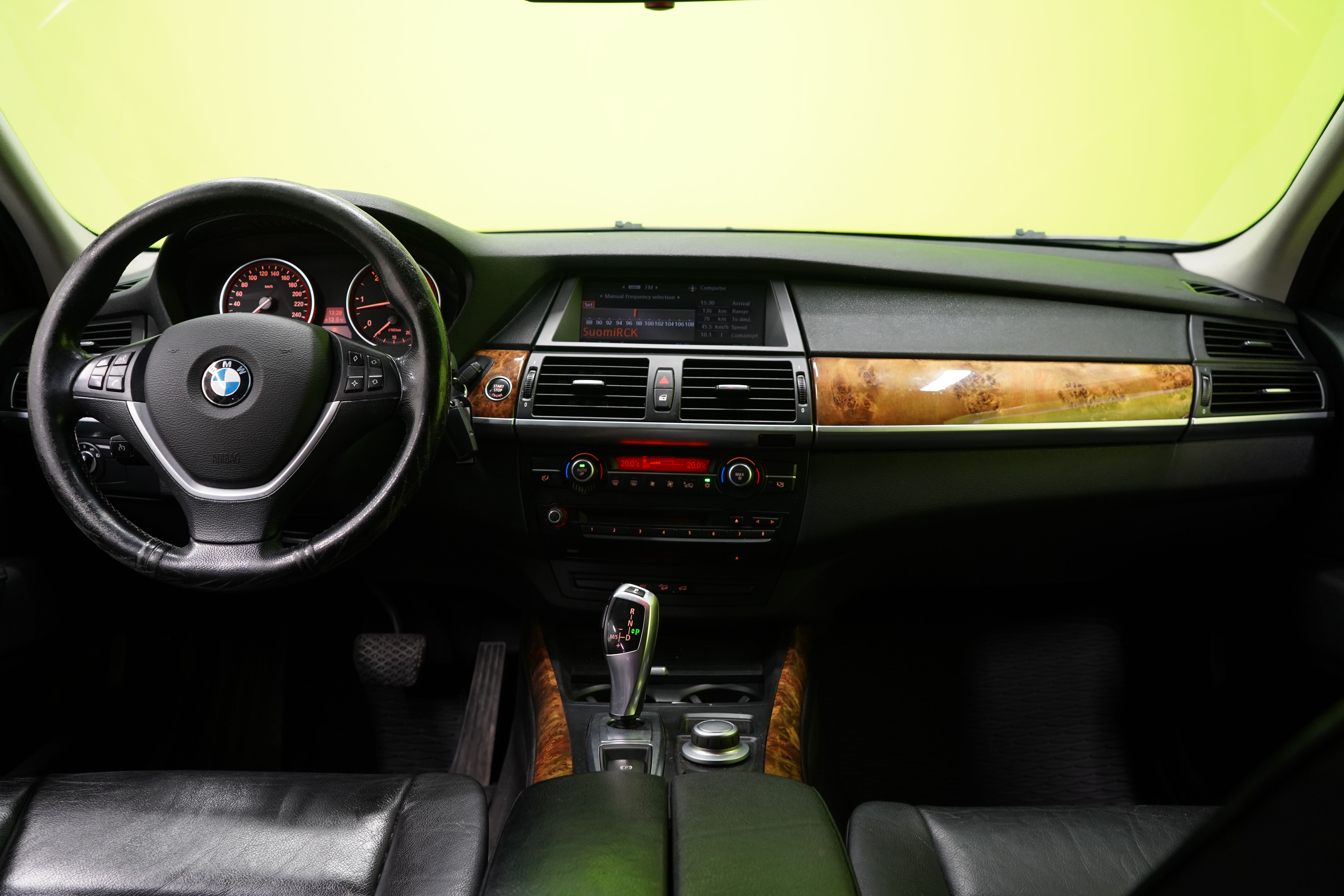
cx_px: 672
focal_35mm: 28
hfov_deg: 65.5
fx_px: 1045
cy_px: 448
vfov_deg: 46.4
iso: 1250
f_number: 5
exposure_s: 1/25
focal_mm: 28
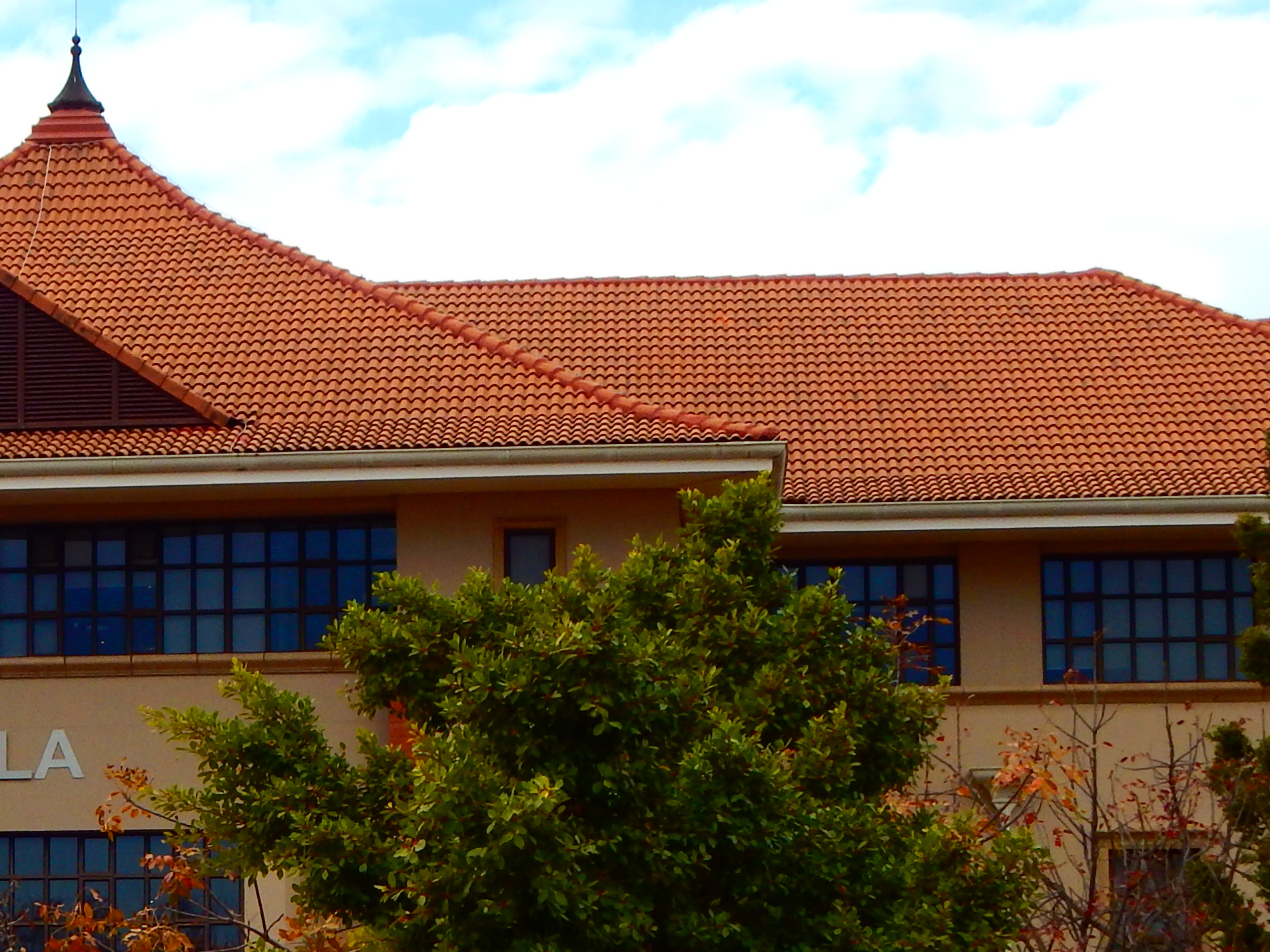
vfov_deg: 12.7
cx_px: 59
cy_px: 844
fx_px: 4256
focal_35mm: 116
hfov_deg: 16.7
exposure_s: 1/400
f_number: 3.7
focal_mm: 8.6
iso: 125
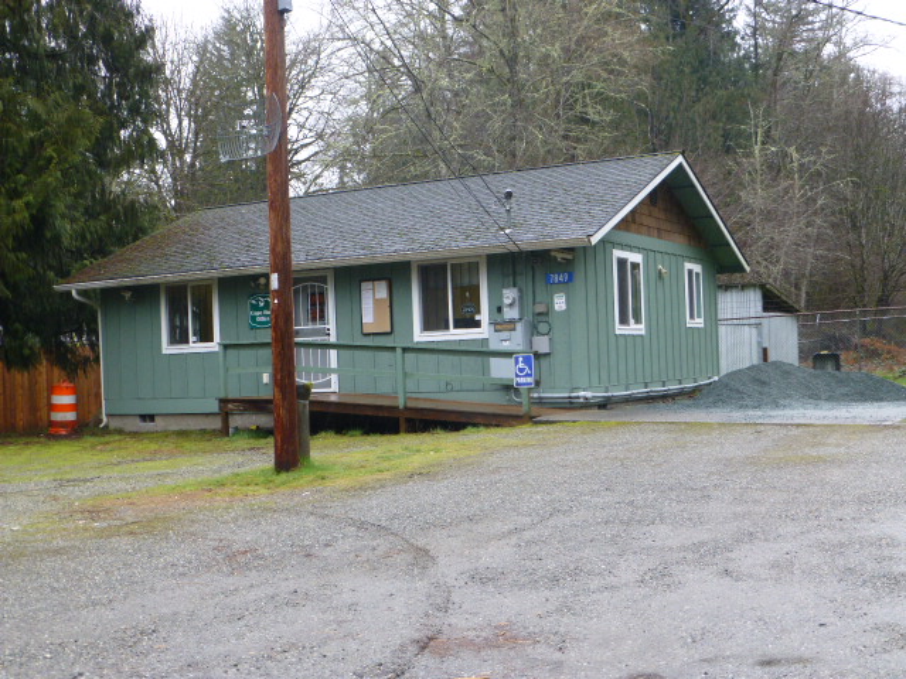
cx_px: 453
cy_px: 340
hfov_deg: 40.4
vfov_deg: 30.9
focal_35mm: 47
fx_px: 1230
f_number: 4.2
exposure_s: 1/60
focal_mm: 8.5
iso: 200
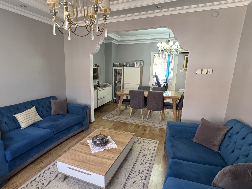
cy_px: 106
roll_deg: +0.1
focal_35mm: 21
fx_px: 153
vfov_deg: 63.2
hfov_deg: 78.7
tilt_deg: -12.6
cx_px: 112
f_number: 2.2
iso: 320
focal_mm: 2.22
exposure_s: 1/78
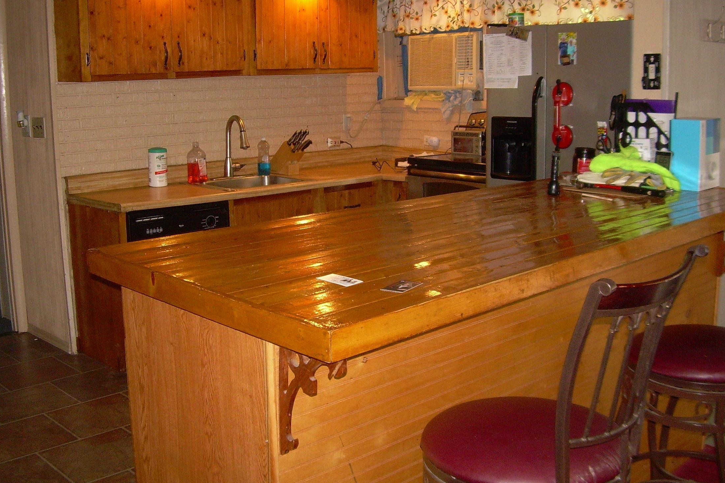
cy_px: 218
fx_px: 826
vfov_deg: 32.6
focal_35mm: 41
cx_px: 354
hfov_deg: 47.4
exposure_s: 1/60
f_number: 2.8
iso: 200
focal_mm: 6.3
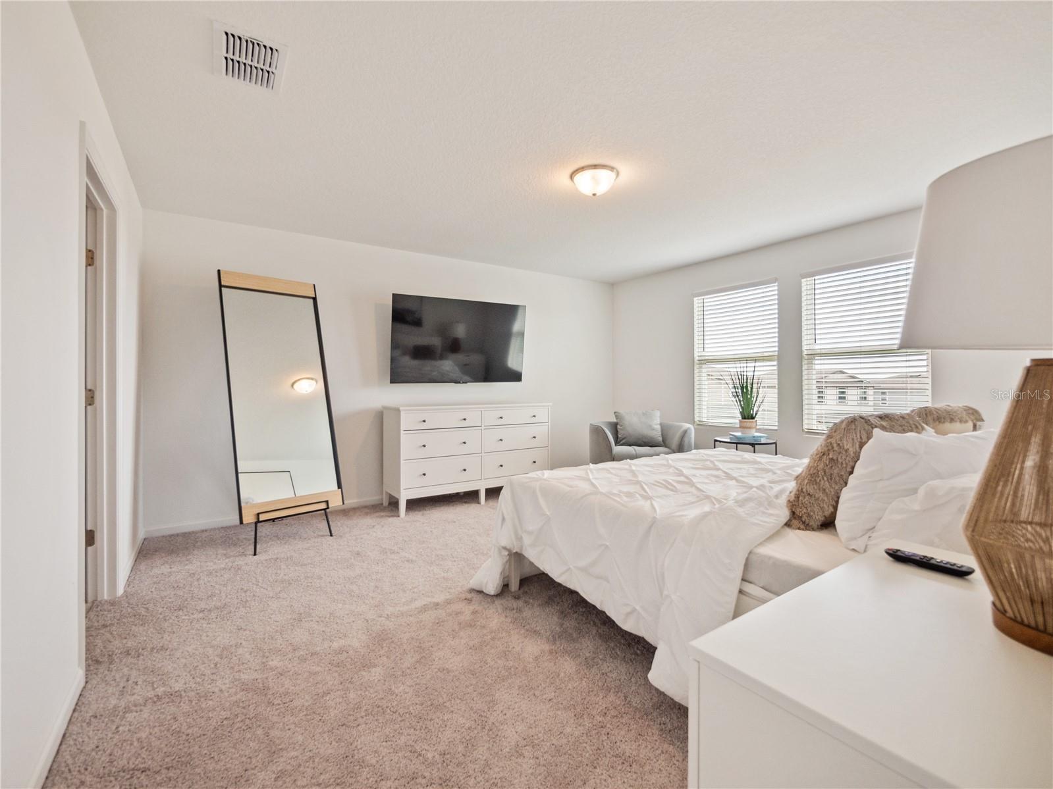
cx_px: 526
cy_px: 394
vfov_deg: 85.7
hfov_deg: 102.1
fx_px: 426
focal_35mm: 14
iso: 640
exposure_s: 1/60
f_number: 4
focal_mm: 7
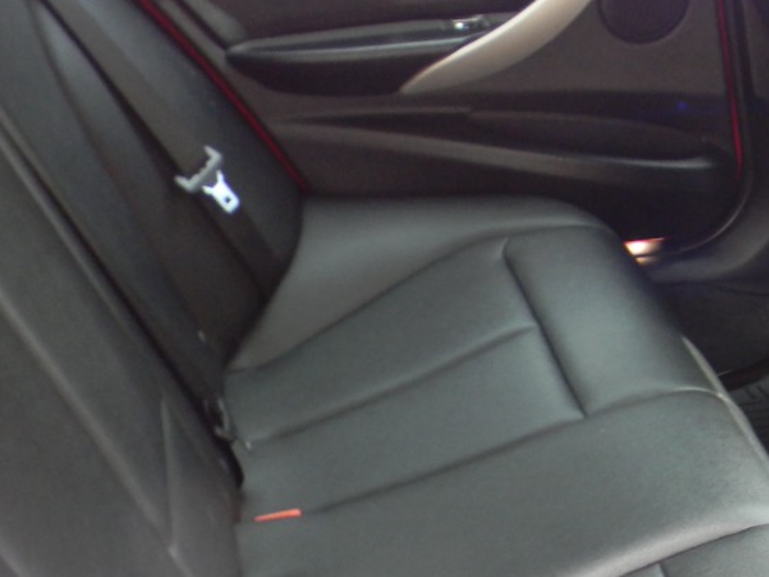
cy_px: 374
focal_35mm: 73
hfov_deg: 25.8
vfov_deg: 20.1
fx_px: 1622
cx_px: 695
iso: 174
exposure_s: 1/30
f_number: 3.5
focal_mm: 5
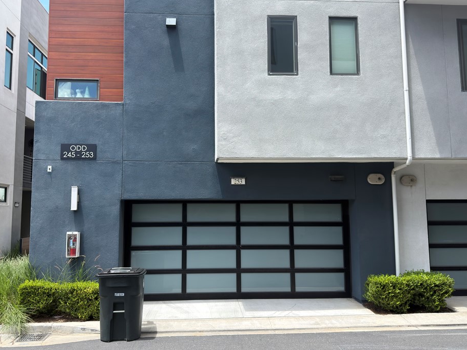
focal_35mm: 27
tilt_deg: +4.8
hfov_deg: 65.3
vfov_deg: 51.3
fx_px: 364
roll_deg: +1.0
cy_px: 170
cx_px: 225
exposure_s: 1/1255
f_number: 1.78
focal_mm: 6.76
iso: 64
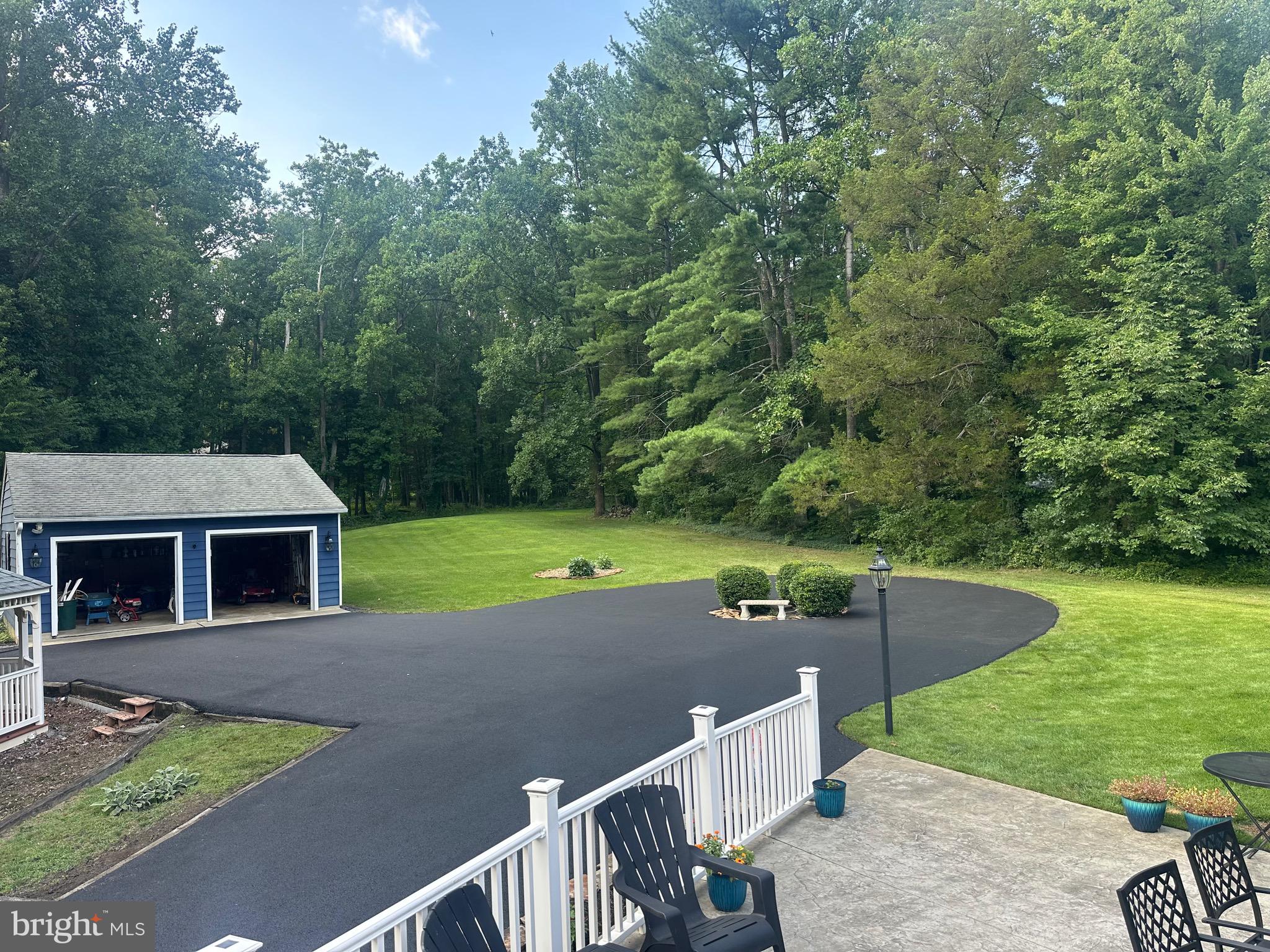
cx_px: 635
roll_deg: +1.7
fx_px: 881
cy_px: 476
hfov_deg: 71.6
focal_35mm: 24
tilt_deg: +1.3
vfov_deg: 56.8
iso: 80
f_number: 1.78
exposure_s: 1/435
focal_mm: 6.86
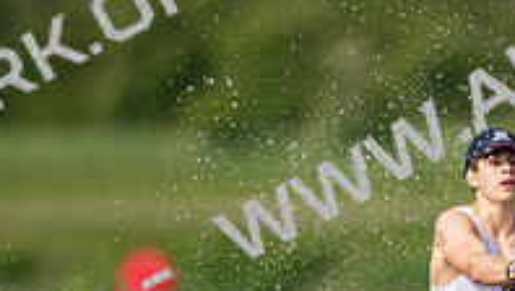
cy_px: 266
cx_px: 536
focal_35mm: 1838
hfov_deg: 1.2
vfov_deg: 0.7
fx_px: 25133
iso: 250
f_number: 4
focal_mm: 600
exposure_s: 1/2500
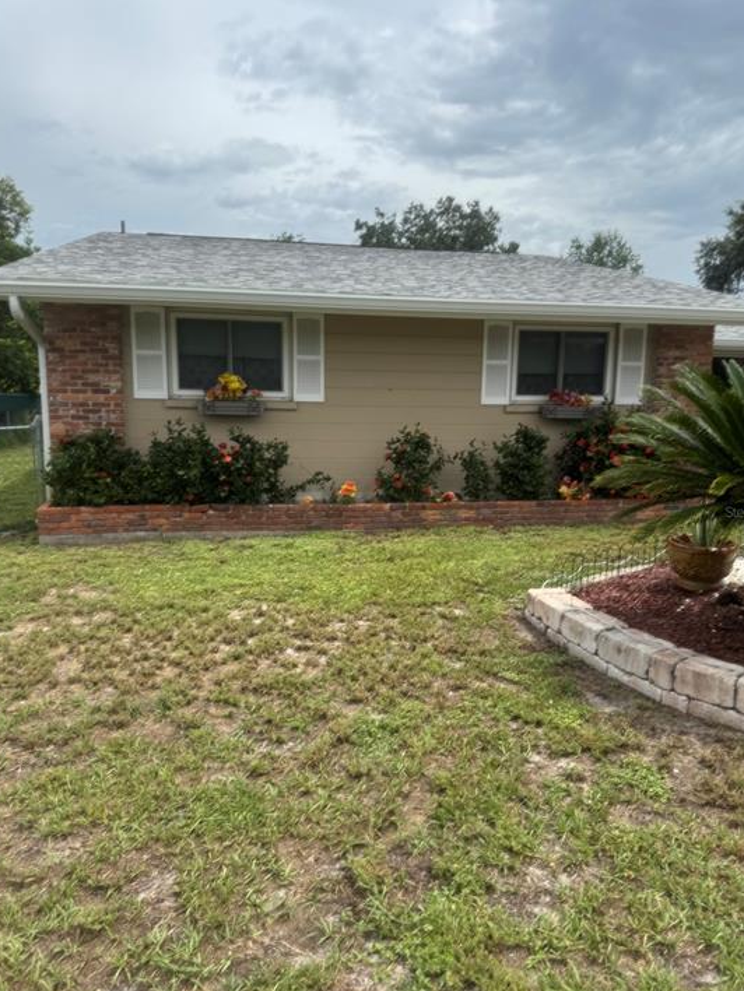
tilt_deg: -9.9
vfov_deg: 67.3
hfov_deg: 53.1
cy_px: 512
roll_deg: +0.0
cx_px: 386
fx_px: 745
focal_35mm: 26
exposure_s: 1/5814
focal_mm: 6.76
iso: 80
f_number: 1.78
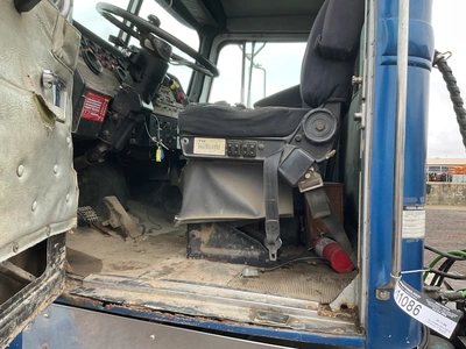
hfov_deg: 61.7
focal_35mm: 29
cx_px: 233
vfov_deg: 48.2
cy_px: 174
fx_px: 390
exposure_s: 1/122
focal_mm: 3
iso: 32
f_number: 1.8
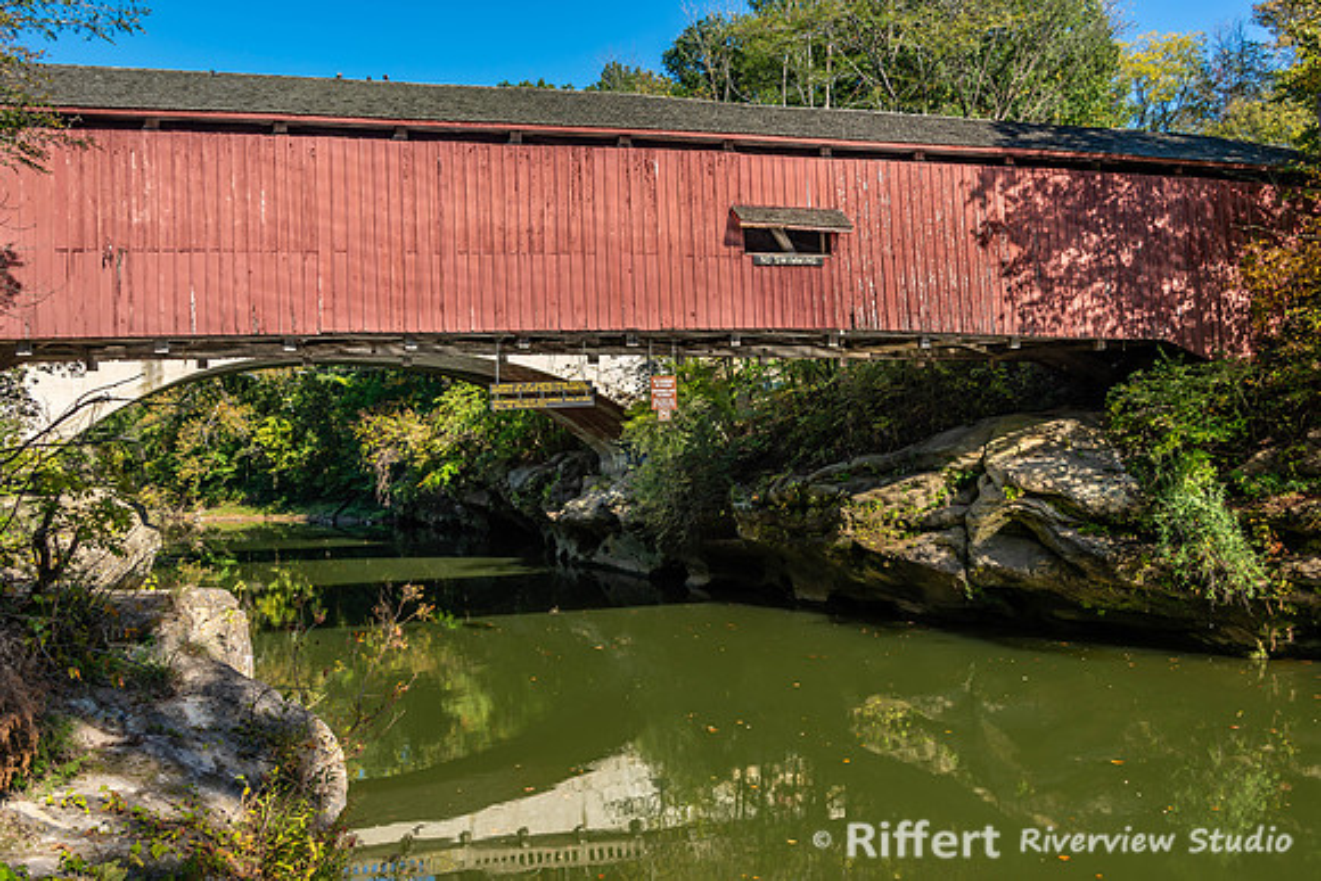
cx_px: 660
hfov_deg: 63.8
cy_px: 440
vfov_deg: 45.1
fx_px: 1061
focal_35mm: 29
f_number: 8
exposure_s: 1/160
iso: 100
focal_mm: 28
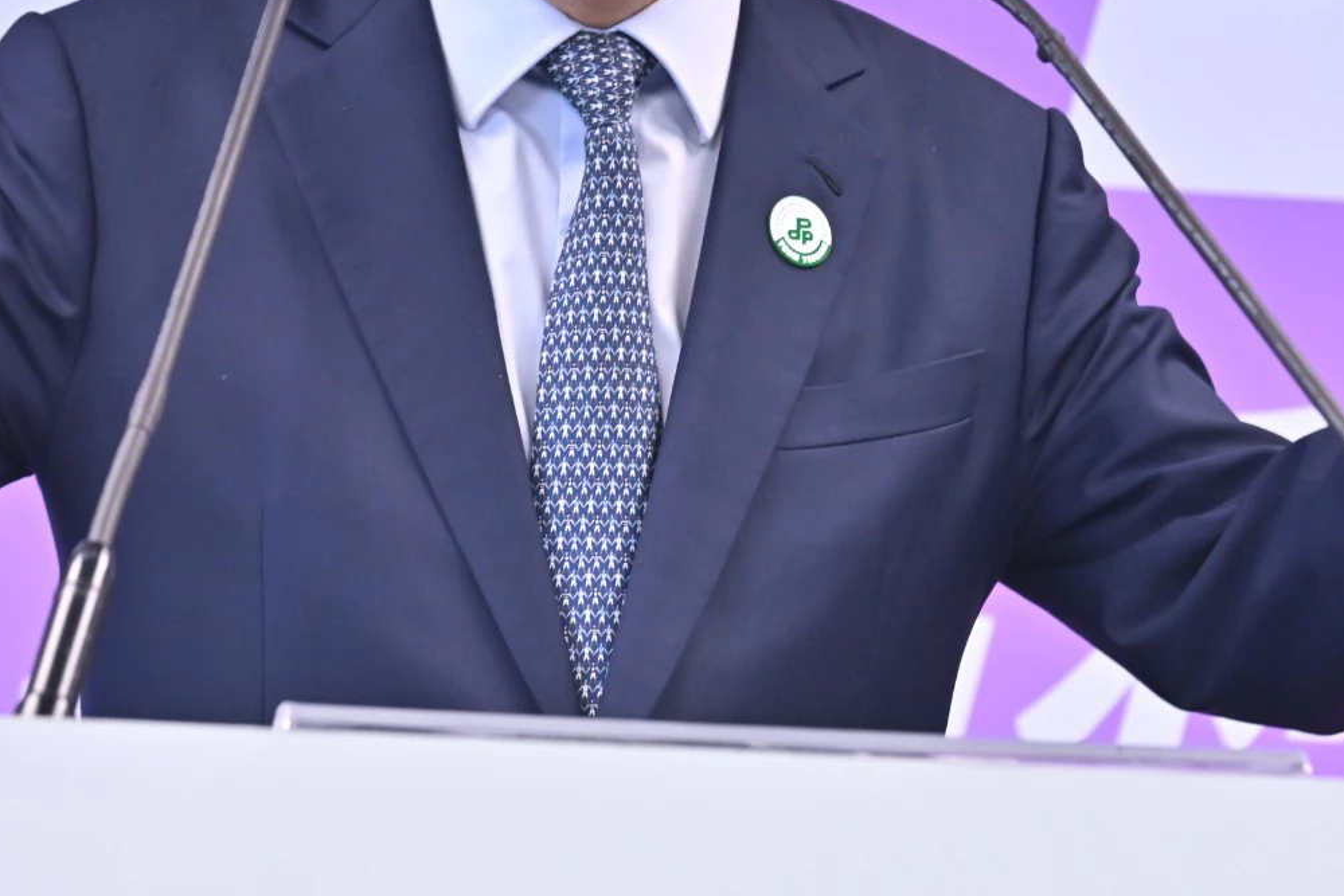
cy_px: 101
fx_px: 12545
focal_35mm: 336
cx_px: 601
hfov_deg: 6.1
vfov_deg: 4.1
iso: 2000
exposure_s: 1/200
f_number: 5.6
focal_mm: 175
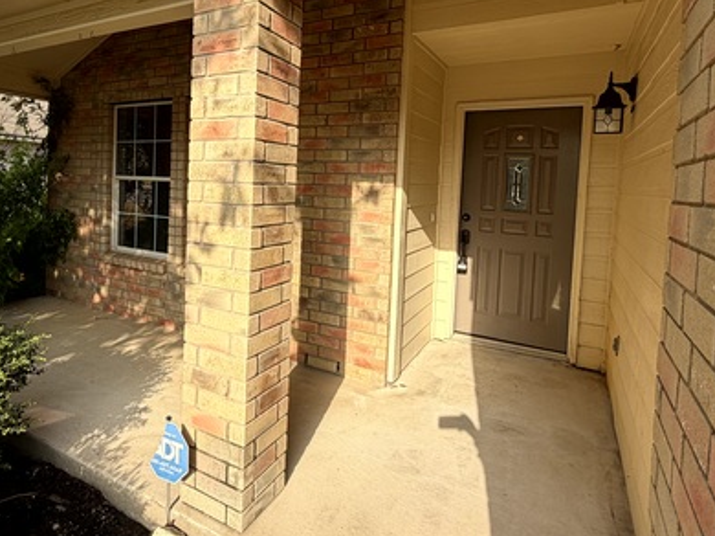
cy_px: 200
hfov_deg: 73.2
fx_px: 475
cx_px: 290
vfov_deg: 58.1
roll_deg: -2.0
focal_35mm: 23
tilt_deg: -2.5
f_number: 2.2
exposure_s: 1/709
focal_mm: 2.22
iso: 40
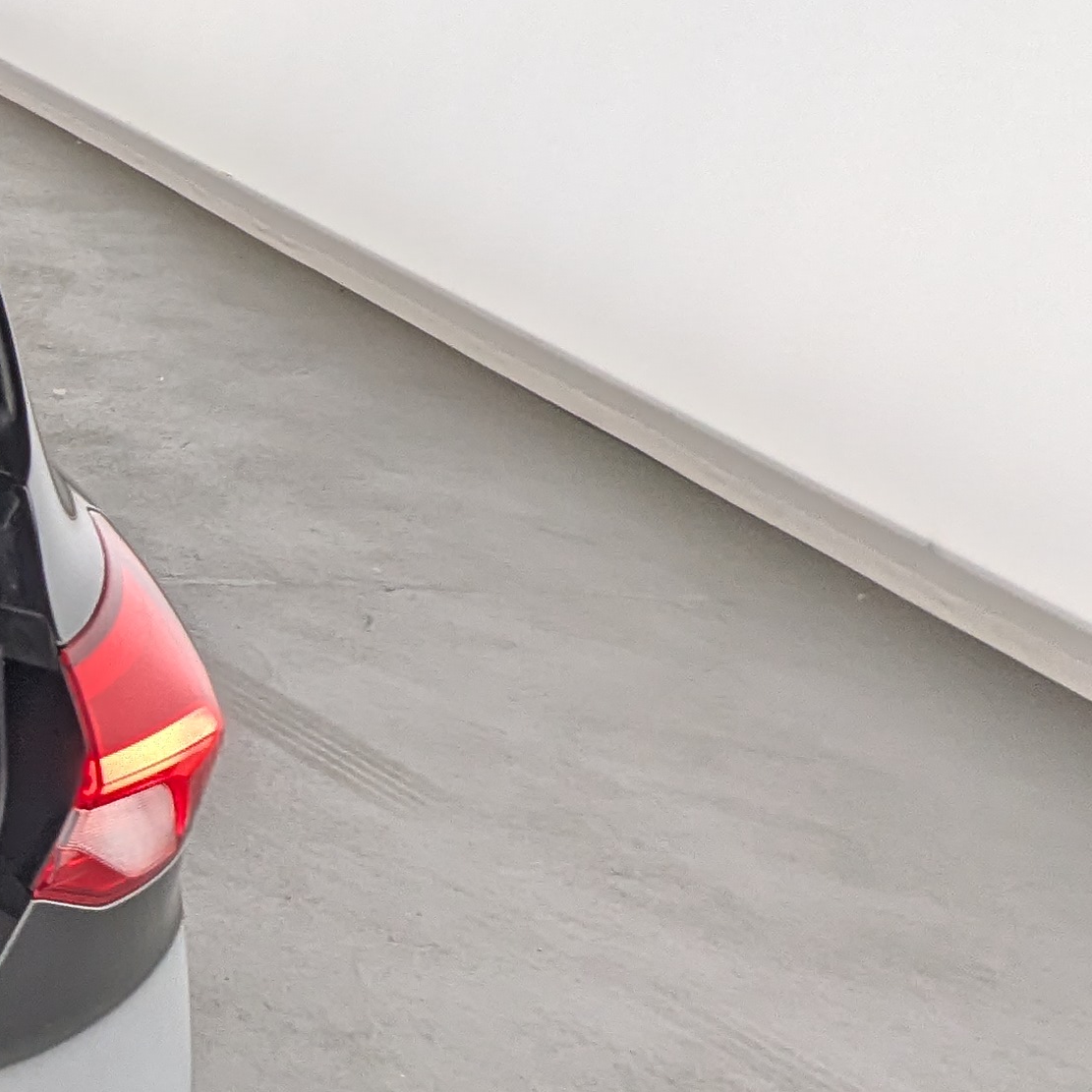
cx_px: -880
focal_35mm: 52
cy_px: 654
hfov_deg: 21.4
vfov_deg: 32.7
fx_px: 1856
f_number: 2.2
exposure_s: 1/117
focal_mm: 2.35
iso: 50
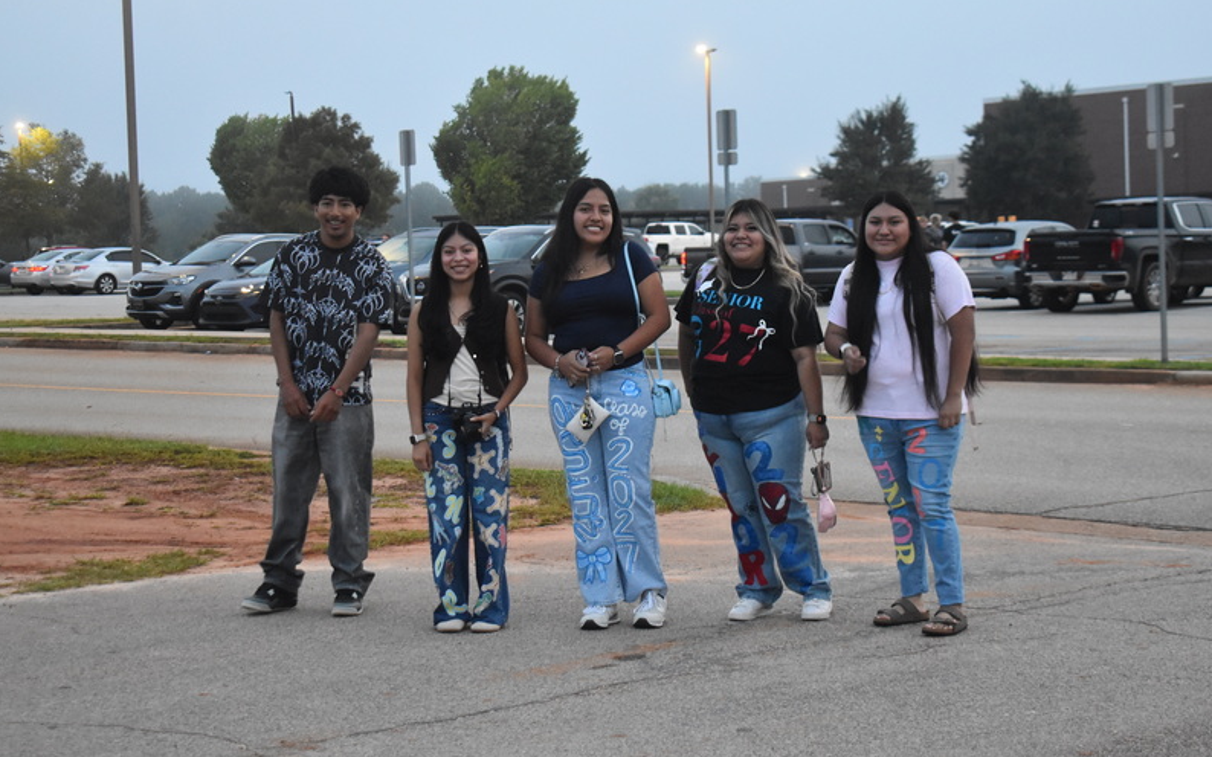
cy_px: 375
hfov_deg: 27.9
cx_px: 604
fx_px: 2444
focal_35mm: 74
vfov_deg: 17.6
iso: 3200
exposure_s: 1/90
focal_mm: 48
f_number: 5.3
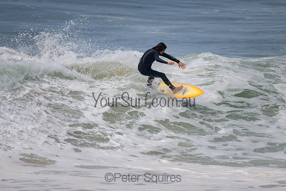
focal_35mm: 1075
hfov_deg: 1.9
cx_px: 148
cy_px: 63
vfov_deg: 1.3
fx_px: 8539
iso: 500
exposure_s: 1/2000
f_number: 11
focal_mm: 800
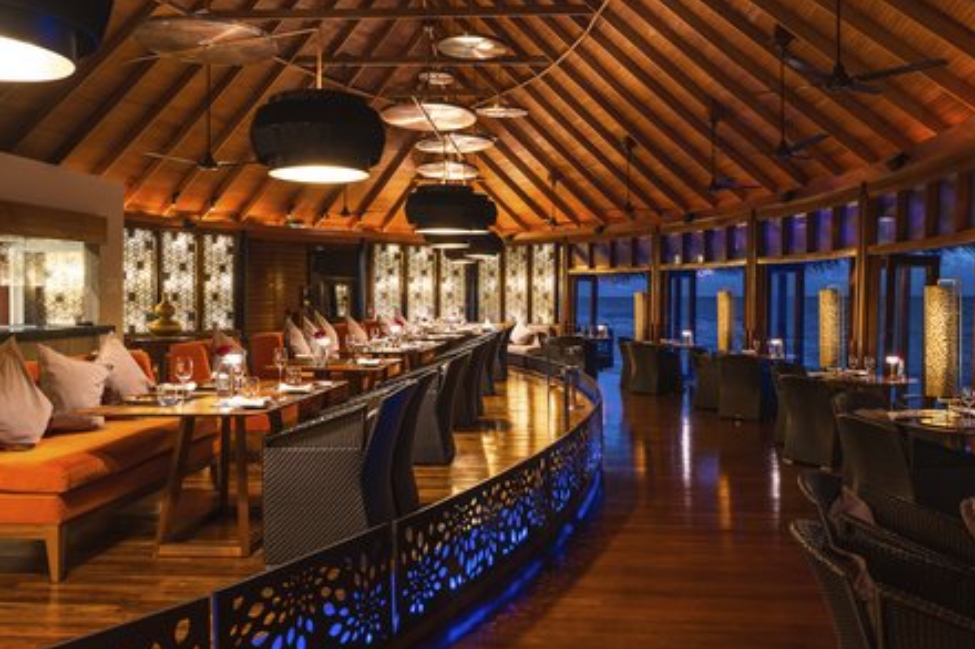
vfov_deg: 42.2
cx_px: 499
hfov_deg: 60.3
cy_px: 291
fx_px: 839
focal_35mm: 31
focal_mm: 27.5
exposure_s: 1.3
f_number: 9
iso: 320
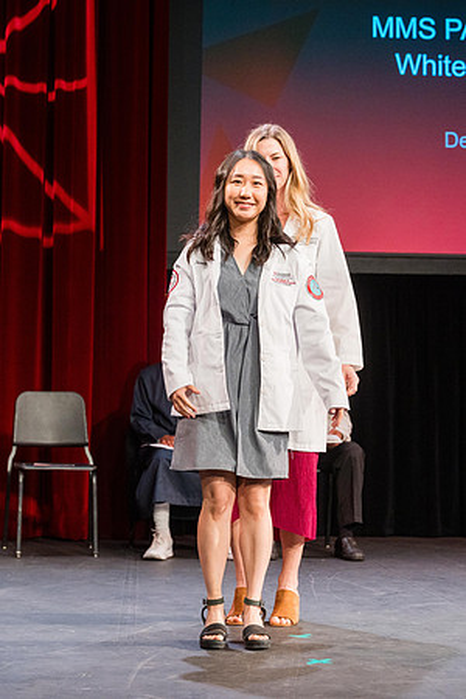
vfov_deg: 29.4
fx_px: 1331
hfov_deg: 19.9
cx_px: 216
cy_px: 350
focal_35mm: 69
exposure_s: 1/320
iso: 1250
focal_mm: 45.7
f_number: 3.5
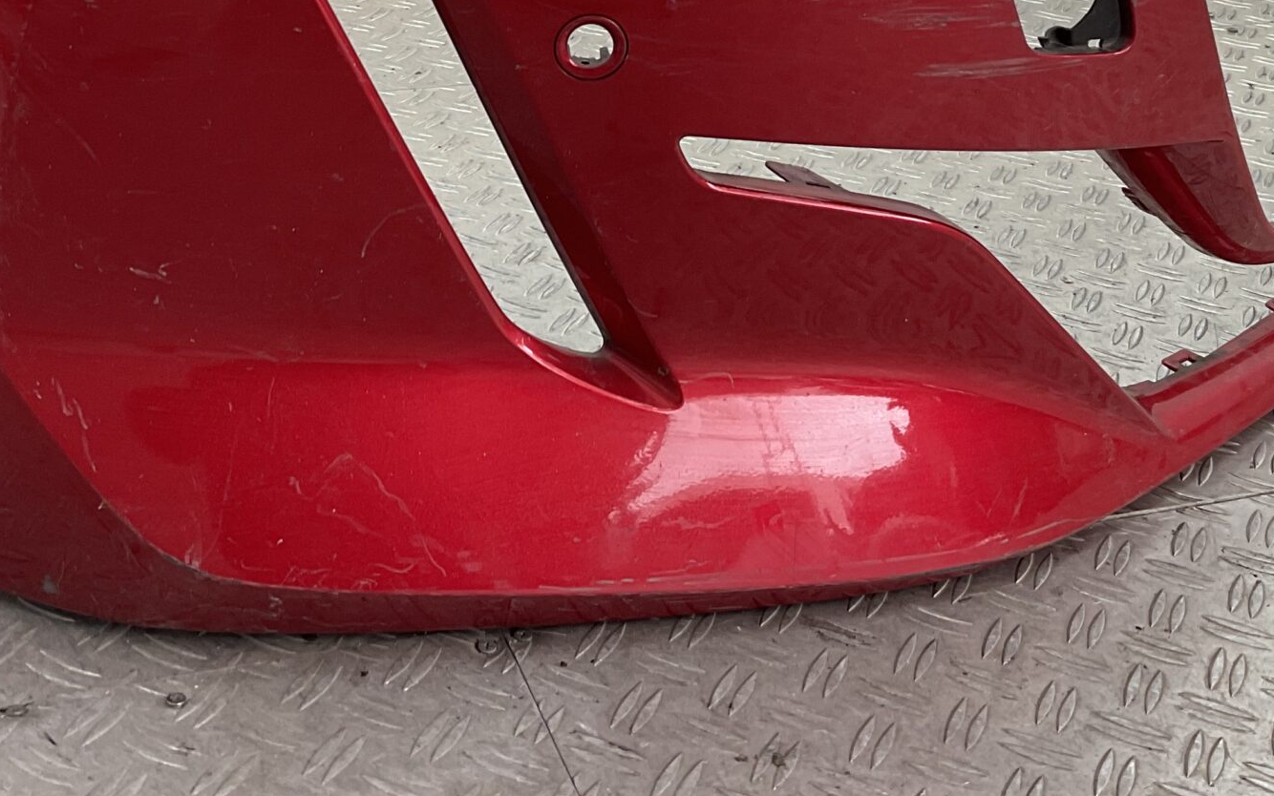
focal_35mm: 59
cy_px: -79
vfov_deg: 20.9
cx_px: 621
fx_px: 2049
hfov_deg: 34.5
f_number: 1.8
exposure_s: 1/100
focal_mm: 3
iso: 25
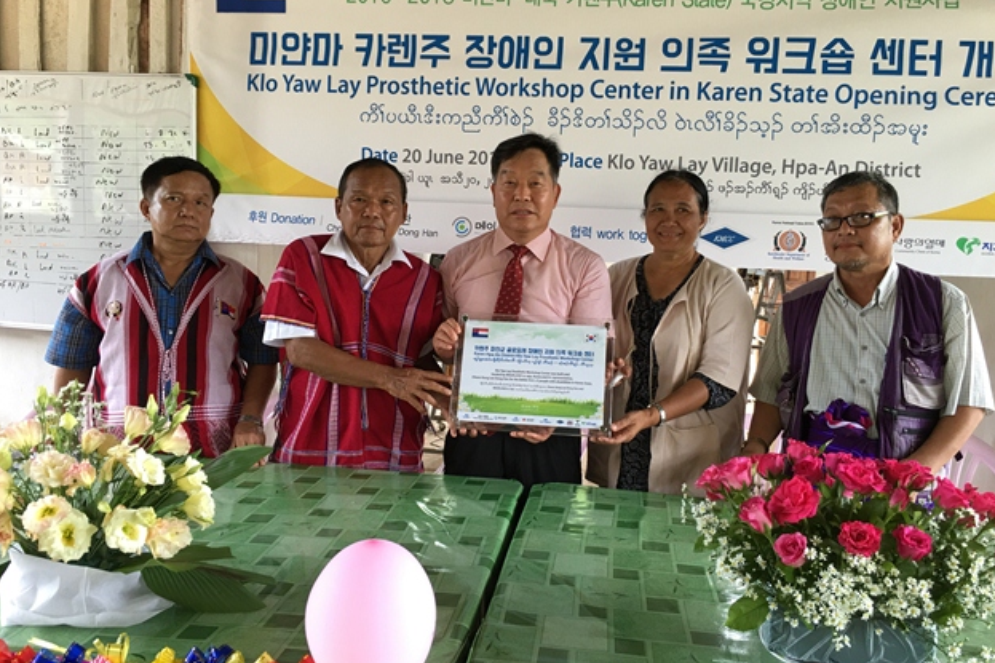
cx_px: 503
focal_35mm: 31
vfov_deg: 42.3
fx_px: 857
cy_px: 316
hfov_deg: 60.3
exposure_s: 1/33
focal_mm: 4.15
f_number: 2.2
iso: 40
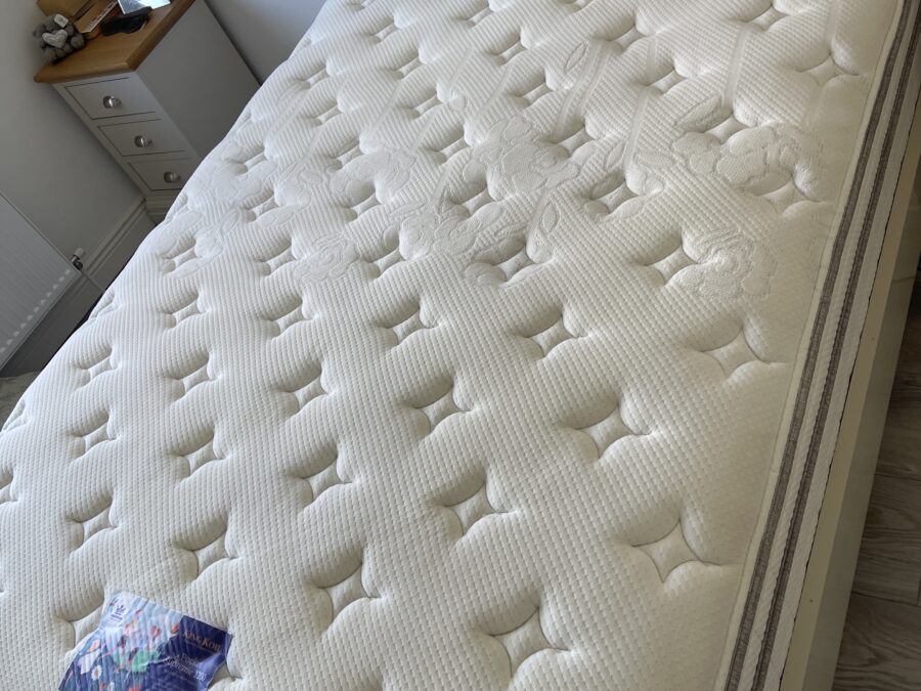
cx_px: 460
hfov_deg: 69.4
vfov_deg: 54.9
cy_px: 346
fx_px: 665
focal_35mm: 25
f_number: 1.6
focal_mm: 5.1
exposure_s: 1/121
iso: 50
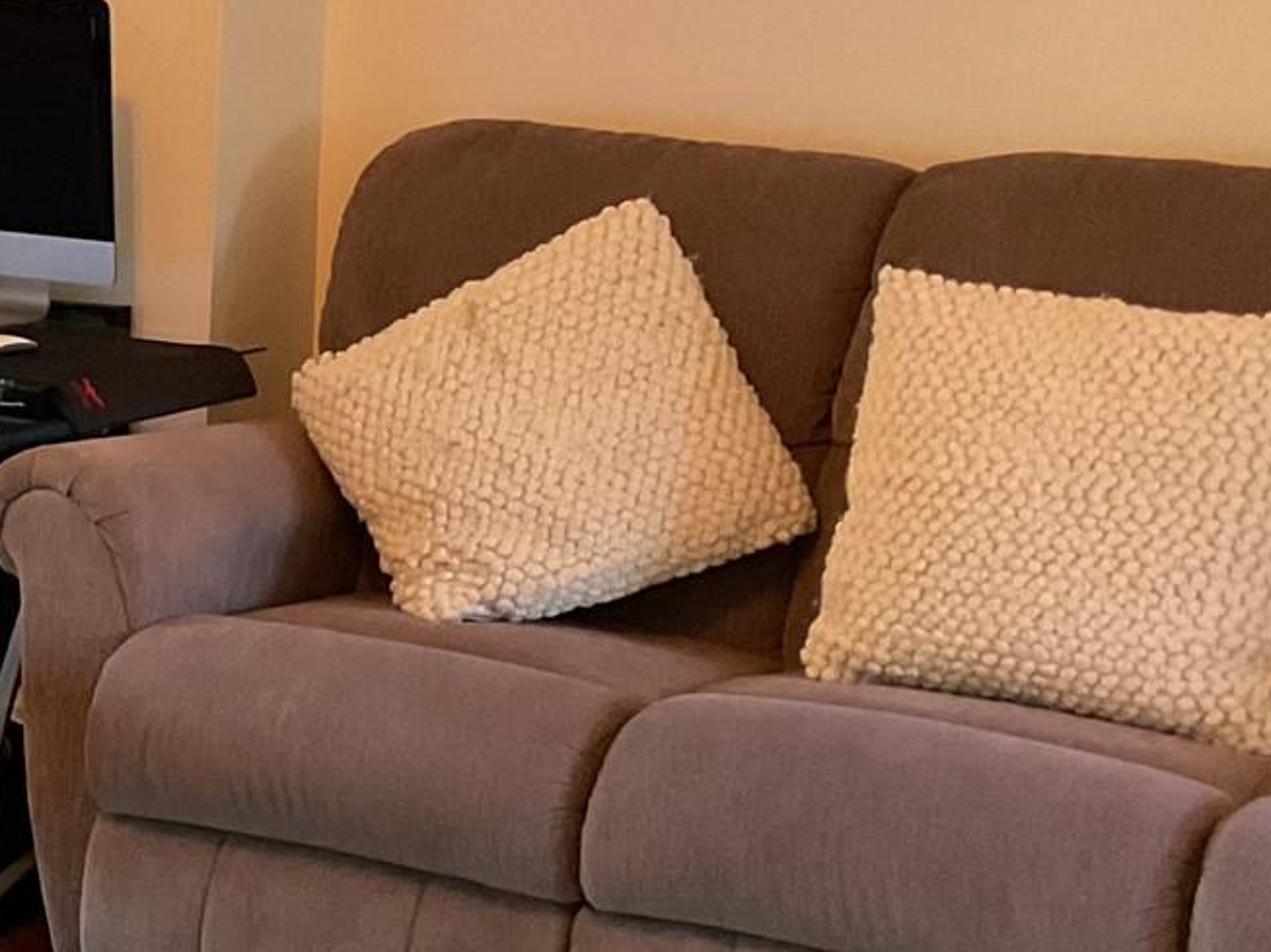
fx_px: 3339
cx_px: -121
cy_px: 397
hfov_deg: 20.6
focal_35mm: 91
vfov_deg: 16.2
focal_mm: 3
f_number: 1.8
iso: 250
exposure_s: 1/60
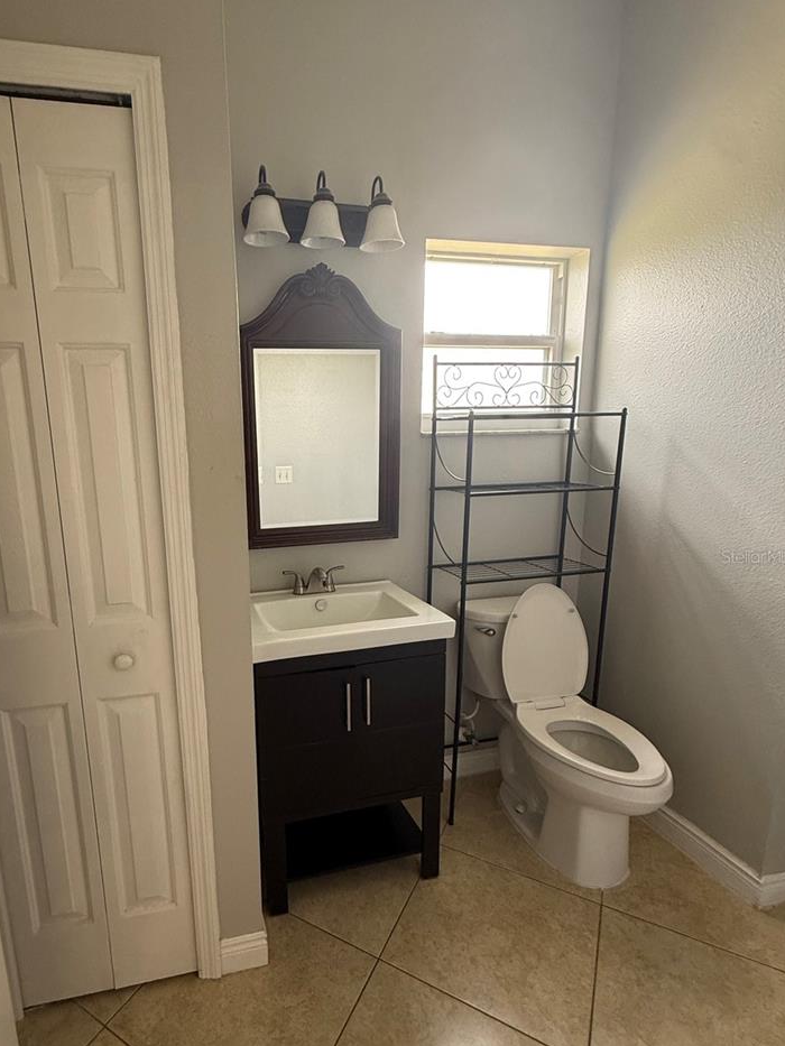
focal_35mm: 18
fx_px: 544
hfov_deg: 70.5
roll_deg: +1.5
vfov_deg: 87.6
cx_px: 296
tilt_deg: -10.0
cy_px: 556
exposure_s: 1/99
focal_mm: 2.22
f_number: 2.2
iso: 200
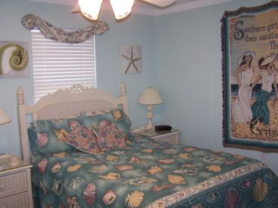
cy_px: 104
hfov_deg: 49.0
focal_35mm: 38
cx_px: 139
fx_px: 305
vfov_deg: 37.7
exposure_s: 1/60
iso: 140
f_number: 2.8
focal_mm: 6.3
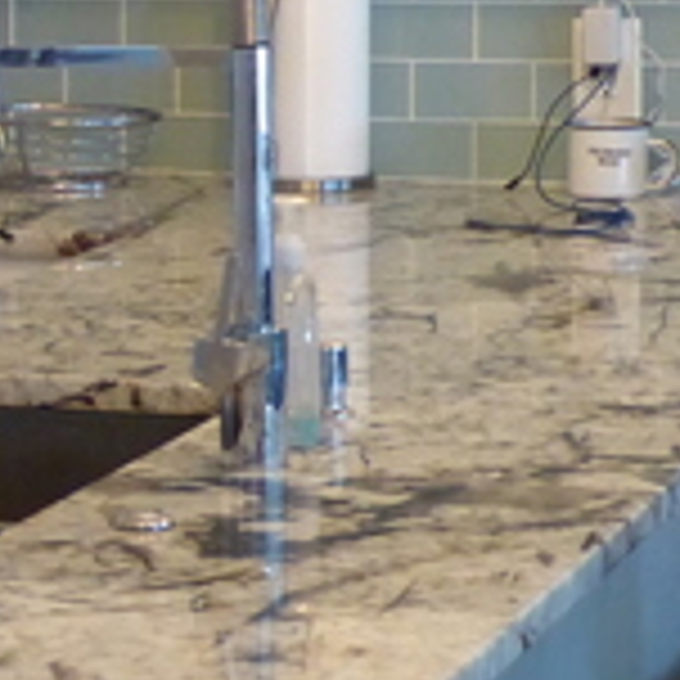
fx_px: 3912
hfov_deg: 9.4
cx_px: -599
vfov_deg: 9.9
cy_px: 252
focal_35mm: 176
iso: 500
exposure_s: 1/15
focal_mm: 8.4
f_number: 2.8
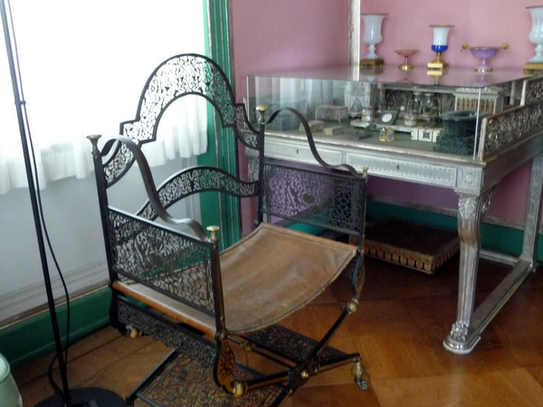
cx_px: 285
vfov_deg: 44.2
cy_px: 200
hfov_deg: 56.8
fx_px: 502
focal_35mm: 32
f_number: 3.4
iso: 400
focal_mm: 5
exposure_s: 1/10
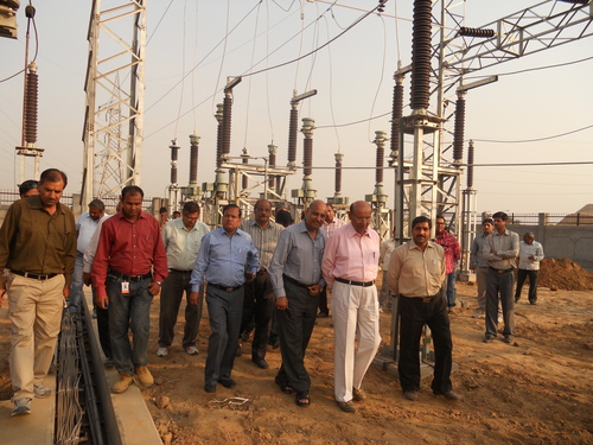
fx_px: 463
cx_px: 296
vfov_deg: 51.4
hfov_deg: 65.3
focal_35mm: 27
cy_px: 222
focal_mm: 4.9
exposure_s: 1/400
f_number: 3.2
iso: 80
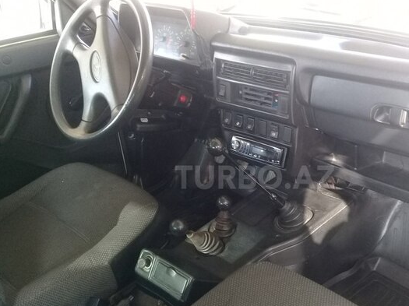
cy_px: 177
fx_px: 460
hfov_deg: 47.5
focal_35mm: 39
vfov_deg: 36.7
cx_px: 255
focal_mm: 3.3
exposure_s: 1/33
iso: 125
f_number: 2.2
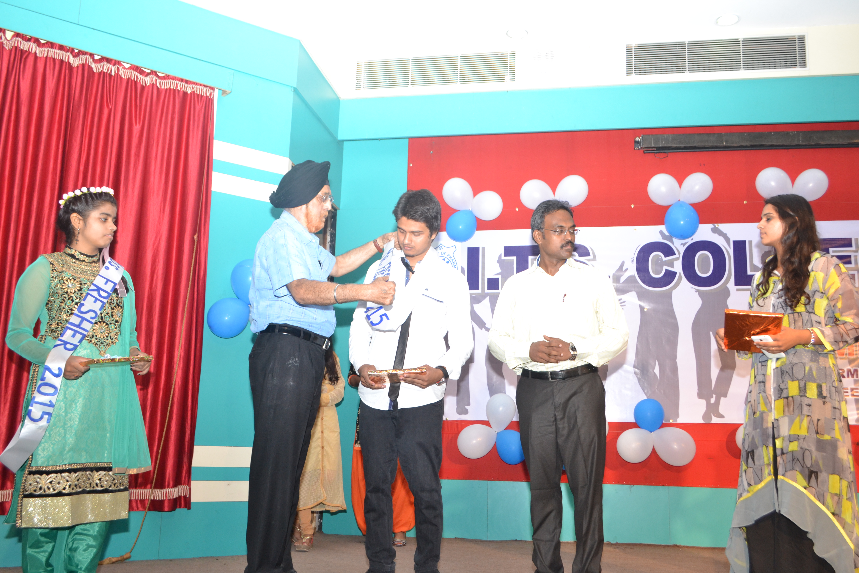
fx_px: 787
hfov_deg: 57.2
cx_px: 430
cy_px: 286
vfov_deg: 40.0
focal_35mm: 33
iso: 800
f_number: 6.3
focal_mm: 22
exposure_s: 1/125
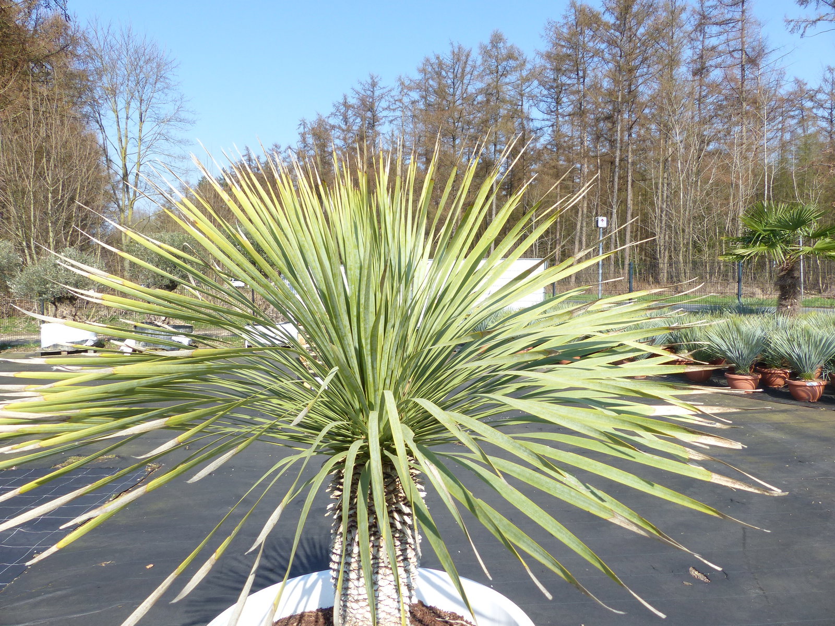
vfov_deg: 54.9
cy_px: 313
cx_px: 418
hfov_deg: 69.4
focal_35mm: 25
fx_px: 603
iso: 100
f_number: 4
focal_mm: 4.5
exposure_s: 1/500
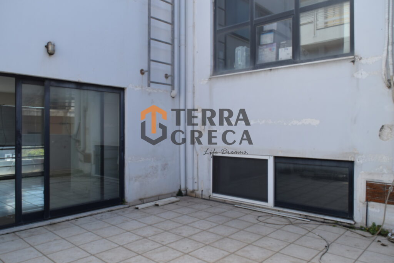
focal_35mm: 27
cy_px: 132
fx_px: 296
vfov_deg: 47.9
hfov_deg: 67.4
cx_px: 197
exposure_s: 1/250
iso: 250
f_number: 8
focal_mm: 18
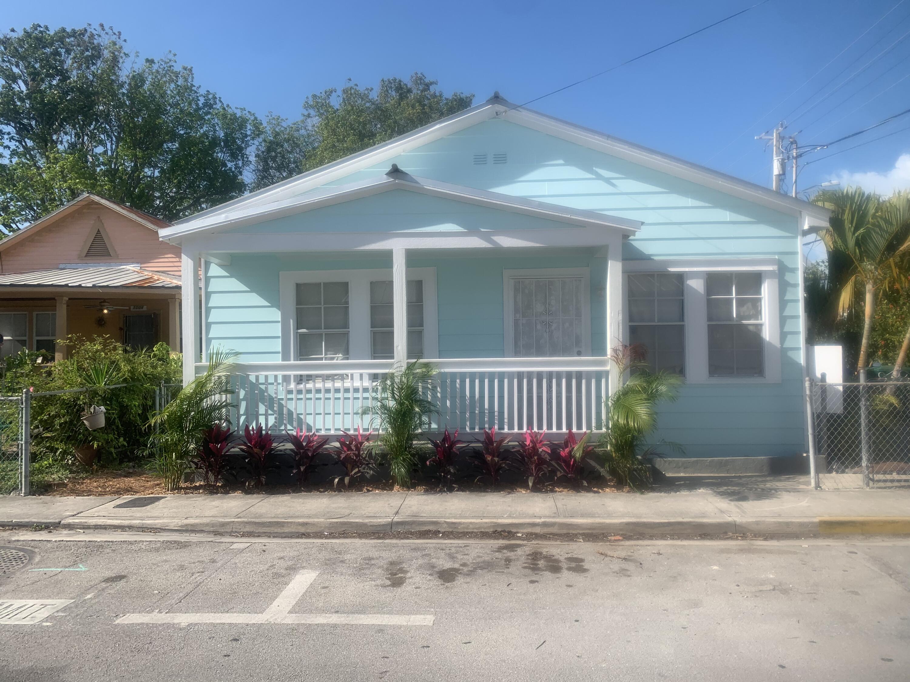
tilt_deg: +4.6
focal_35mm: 26
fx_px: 683
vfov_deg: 53.1
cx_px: 455
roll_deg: +1.5
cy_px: 341
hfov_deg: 67.3
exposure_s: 1/2309
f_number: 1.8
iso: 25
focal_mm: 4.25
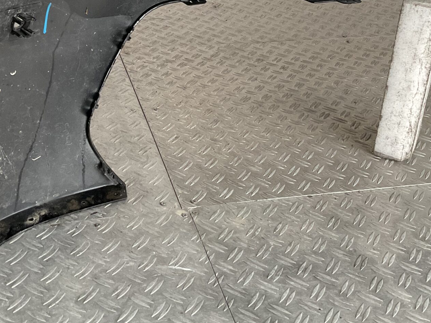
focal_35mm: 59
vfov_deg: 24.3
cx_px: 196
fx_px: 735
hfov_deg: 32.7
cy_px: 49
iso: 125
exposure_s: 1/50
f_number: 1.8
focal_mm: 3
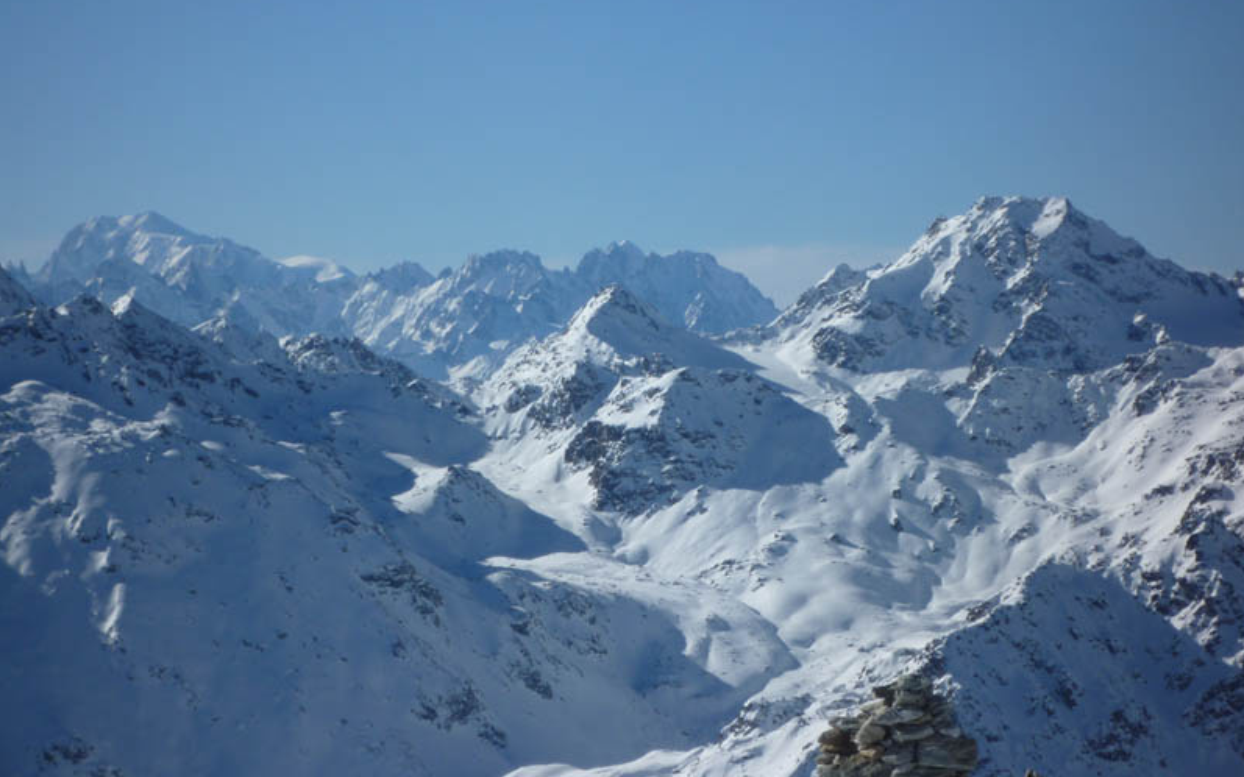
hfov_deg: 15.7
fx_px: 4509
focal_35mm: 133
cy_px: 346
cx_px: 623
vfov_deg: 9.9
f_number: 6.3
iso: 80
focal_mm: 22
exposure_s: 1/640
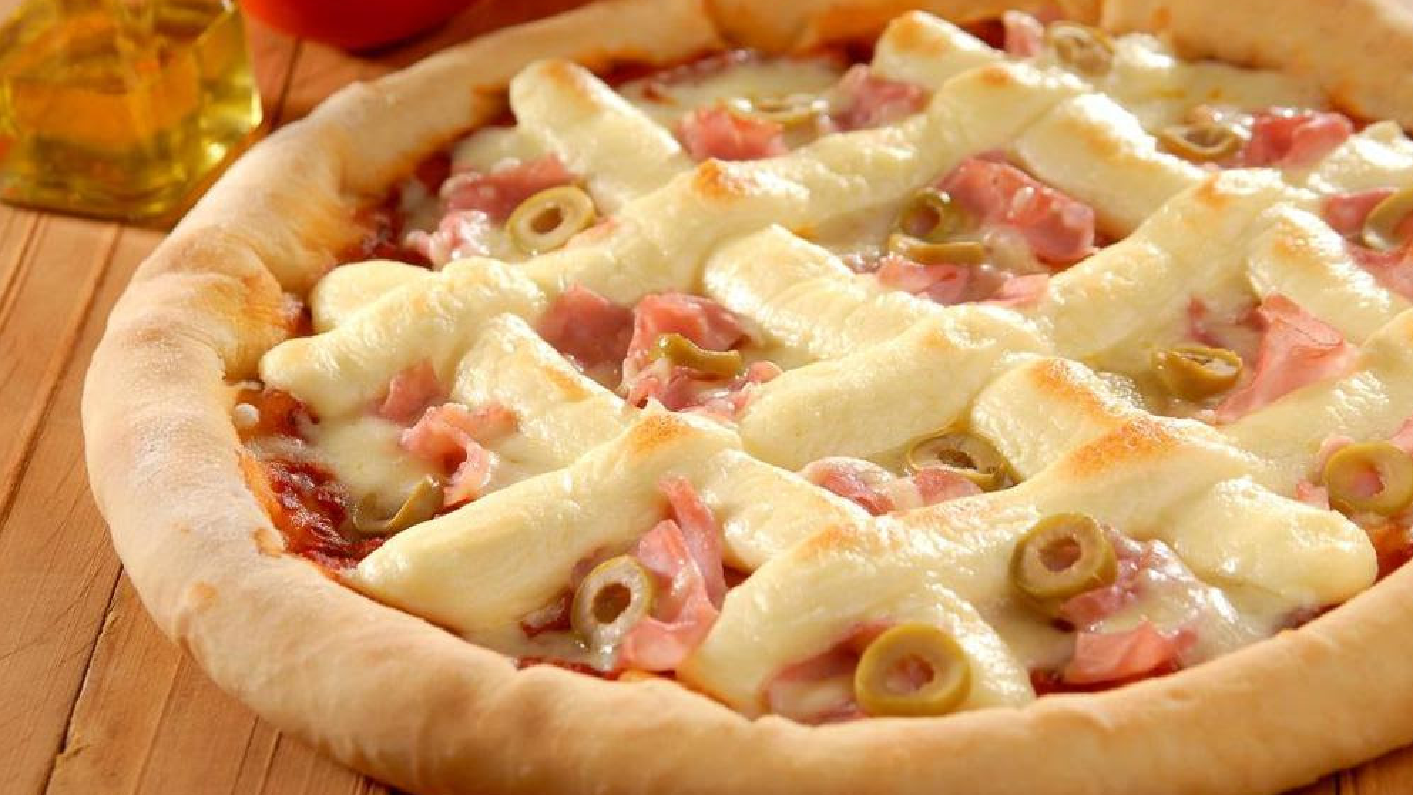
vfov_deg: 9.3
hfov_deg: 16.5
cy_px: 345
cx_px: 711
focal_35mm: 130
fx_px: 4871
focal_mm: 82
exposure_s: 1/60
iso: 100
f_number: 8
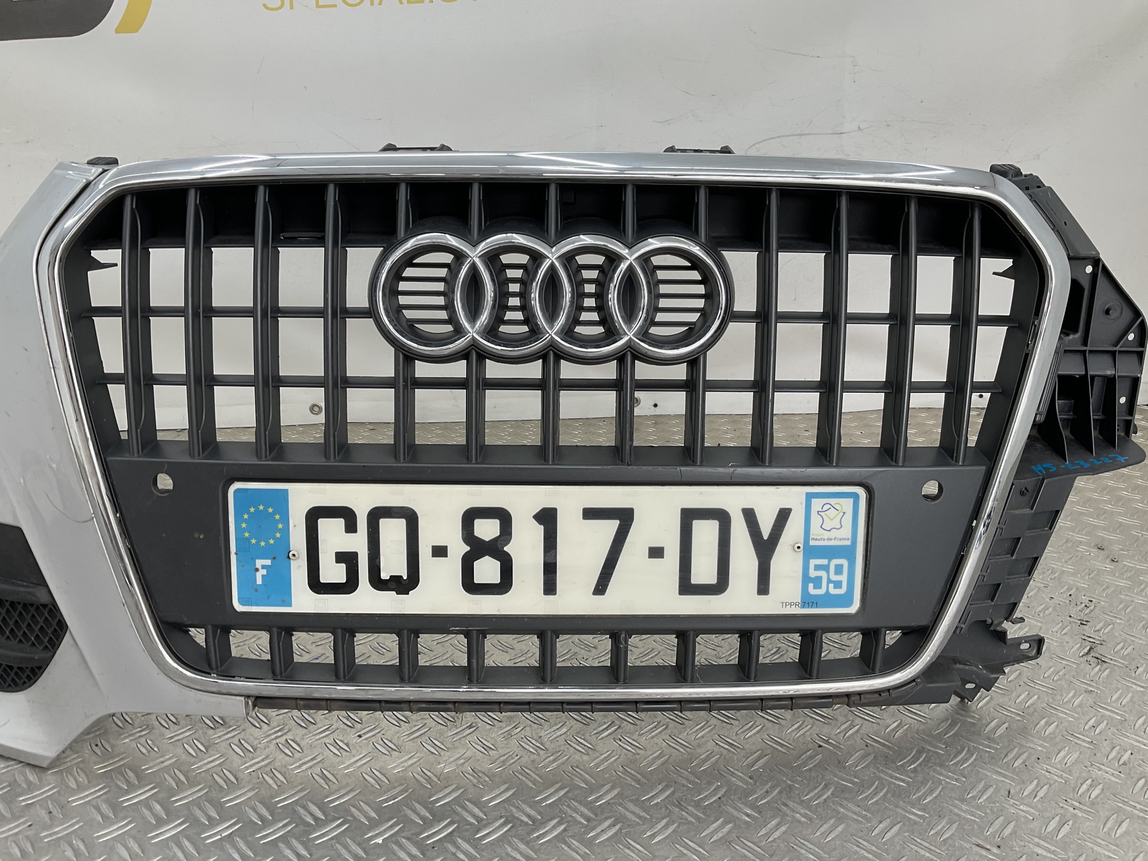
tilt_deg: -18.8
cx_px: 574
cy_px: 430
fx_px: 962
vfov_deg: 48.2
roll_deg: +0.4
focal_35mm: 29
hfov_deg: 61.7
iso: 16
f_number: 1.8
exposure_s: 1/100
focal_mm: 3
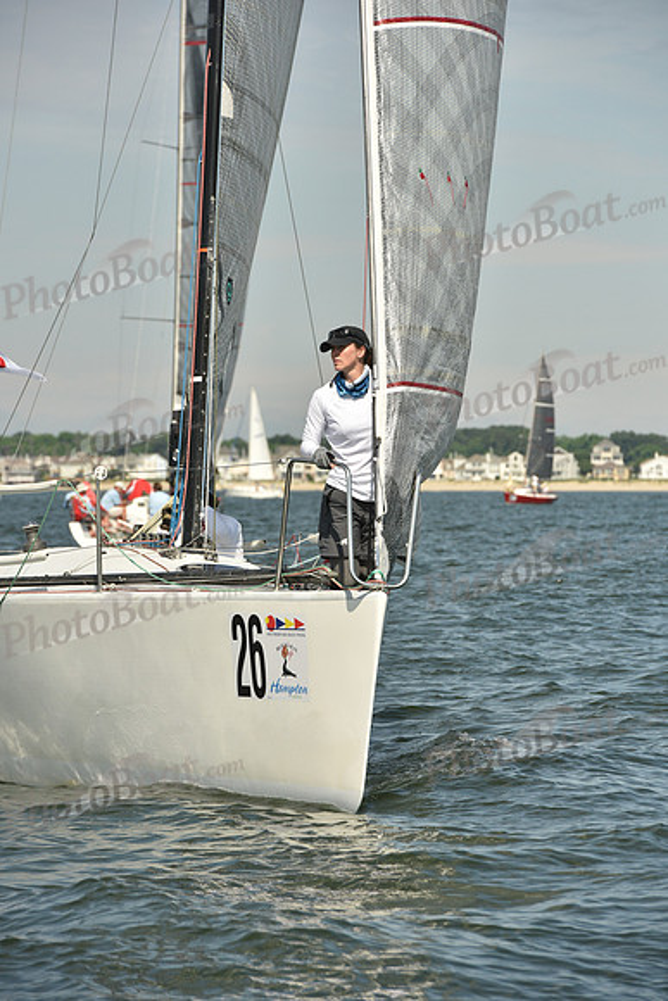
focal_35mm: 200
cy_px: 500
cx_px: 334
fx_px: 5563
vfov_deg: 10.3
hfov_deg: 6.9
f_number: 10
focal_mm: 200
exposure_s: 1/1250
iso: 320
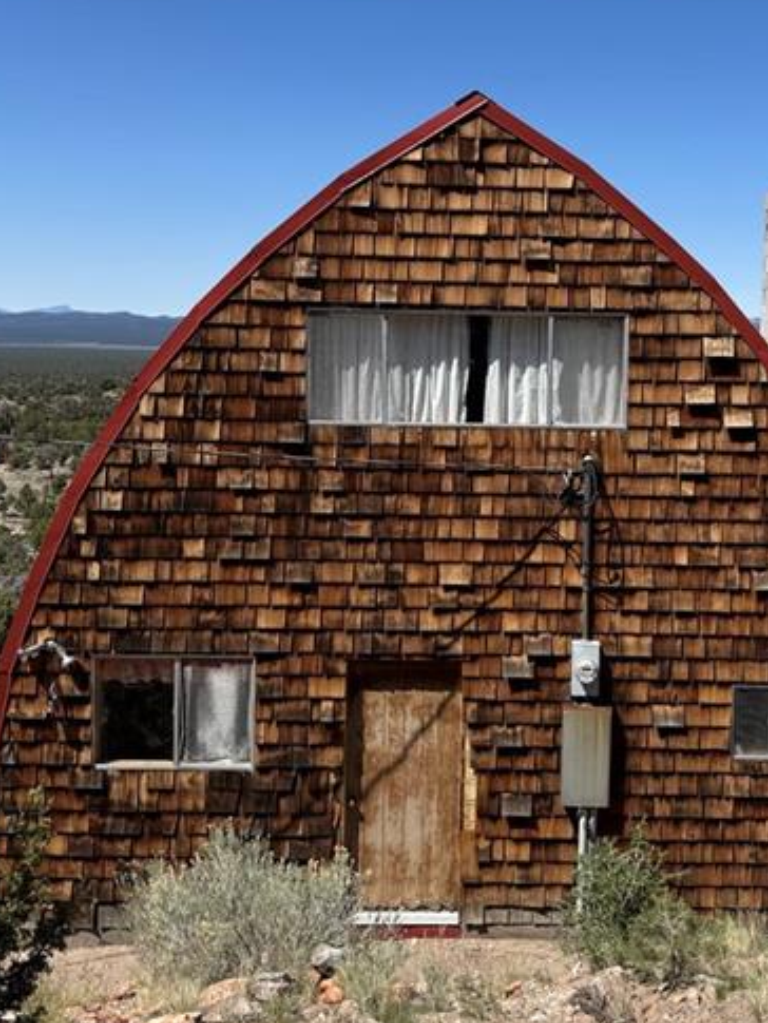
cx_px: 513
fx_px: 1124
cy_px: 407
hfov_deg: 37.3
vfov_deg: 48.7
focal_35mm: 38
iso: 80
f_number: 1.78
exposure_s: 1/4950
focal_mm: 6.76
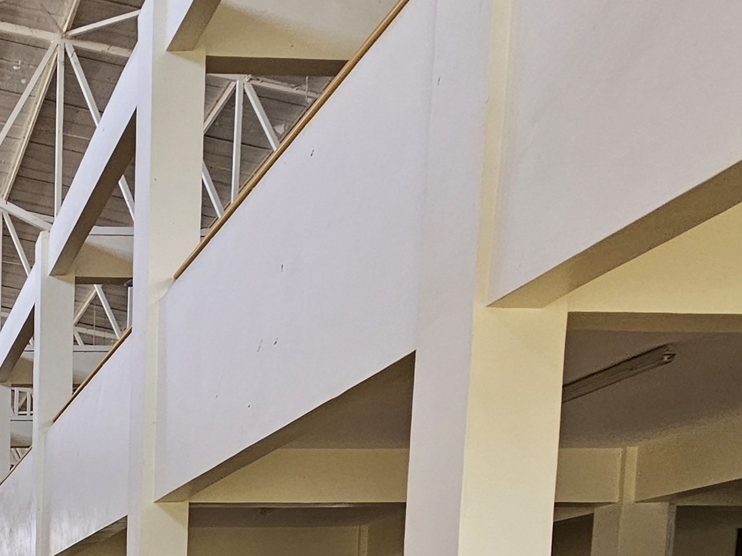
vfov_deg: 27.5
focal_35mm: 41
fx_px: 879
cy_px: 771
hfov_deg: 36.2
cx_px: -135
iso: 80
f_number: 2.2
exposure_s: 1/60
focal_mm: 2.2
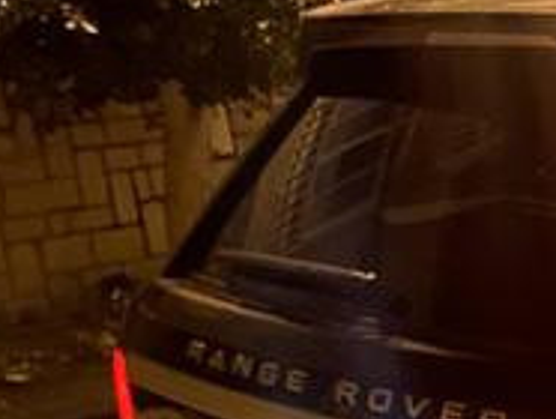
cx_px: 957
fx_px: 1464
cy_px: 456
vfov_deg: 15.8
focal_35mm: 91
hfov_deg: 17.9
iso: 640
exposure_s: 1/4
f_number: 1.8
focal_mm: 4.25
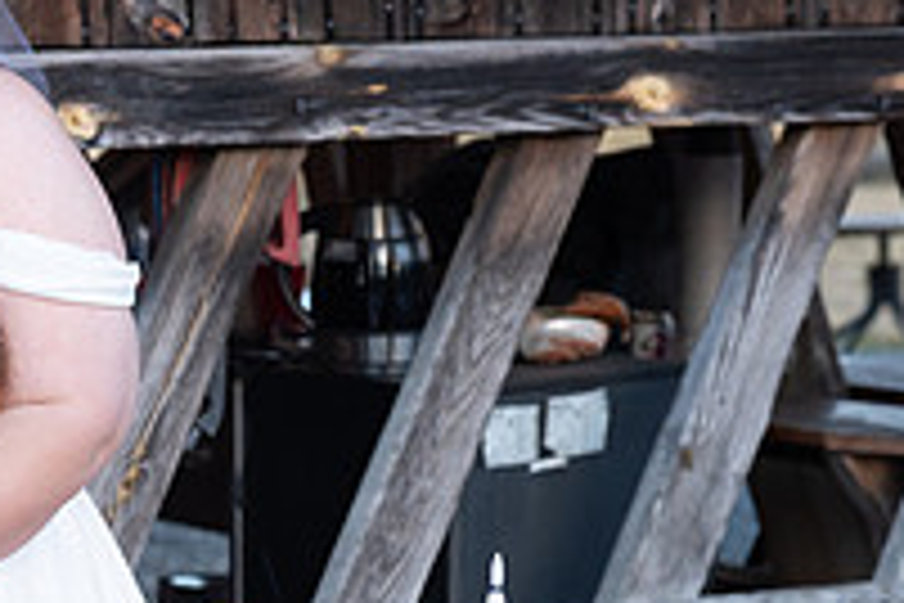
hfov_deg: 12.6
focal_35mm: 159
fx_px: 3992
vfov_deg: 8.6
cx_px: -198
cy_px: 349
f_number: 4
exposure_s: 1/320
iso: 1250
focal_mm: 55
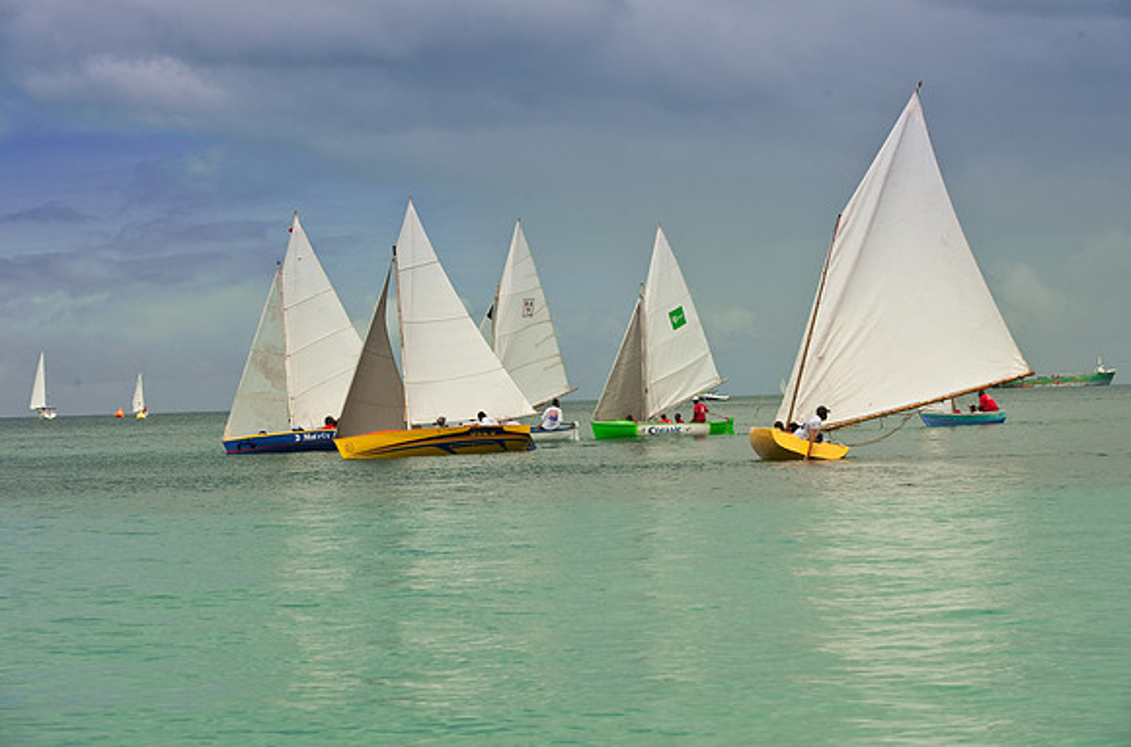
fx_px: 2882
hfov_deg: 22.2
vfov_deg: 14.8
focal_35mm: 92
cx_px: 566
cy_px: 374
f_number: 9.5
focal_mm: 92
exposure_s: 1/250
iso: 200
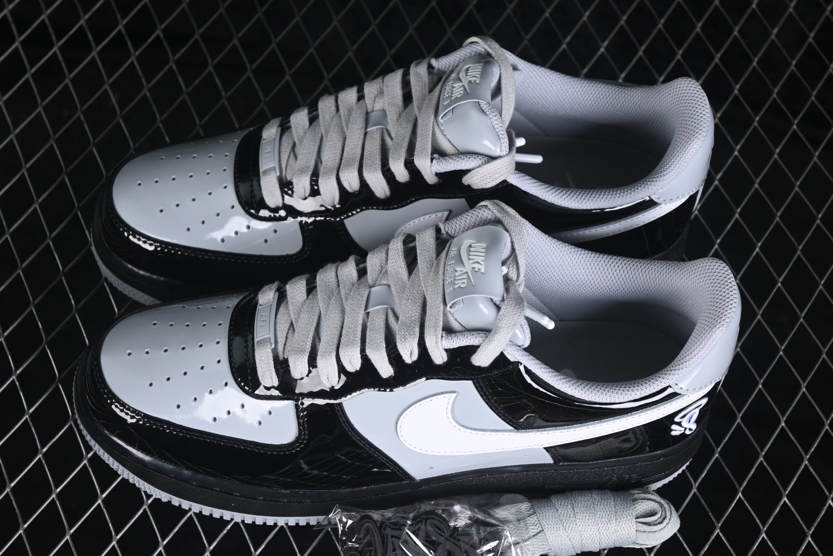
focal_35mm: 75
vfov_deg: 18.2
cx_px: 416
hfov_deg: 27.0
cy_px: 278
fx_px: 1735
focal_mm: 50
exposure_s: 1/60
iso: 160
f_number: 6.3
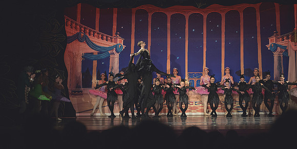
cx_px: 110
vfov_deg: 8.9
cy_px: 100
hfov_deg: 17.7
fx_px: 954
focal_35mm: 124
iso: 4000
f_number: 2.8
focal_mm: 90
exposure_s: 1/320
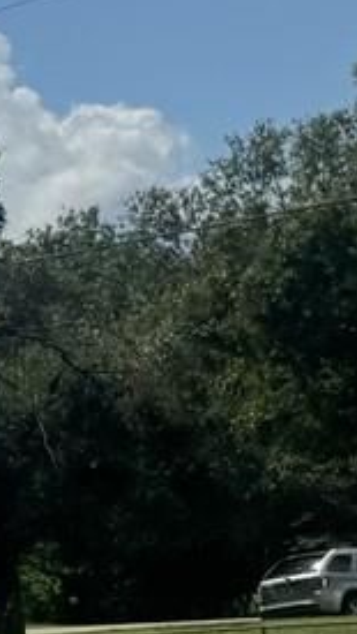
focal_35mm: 152
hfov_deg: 6.0
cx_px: -1320
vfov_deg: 13.9
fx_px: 2554
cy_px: 671
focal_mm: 6.76
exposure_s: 1/9009
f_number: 1.78
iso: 80
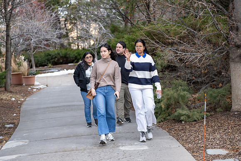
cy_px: 80
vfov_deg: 19.5
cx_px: 120
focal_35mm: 70
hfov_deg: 28.8
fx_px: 469
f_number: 2.8
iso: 500
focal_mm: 70
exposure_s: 1/640
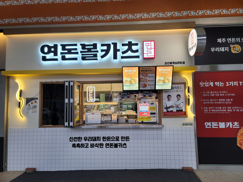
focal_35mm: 25
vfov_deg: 54.9
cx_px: 122
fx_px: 175
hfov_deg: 69.4
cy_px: 91
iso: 100
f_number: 1.8
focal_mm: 7
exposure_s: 1/120
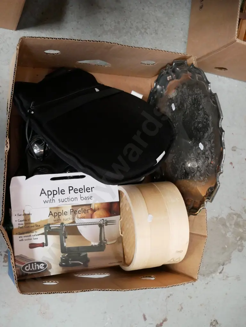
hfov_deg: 31.5
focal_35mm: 46
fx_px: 436
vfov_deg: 41.2
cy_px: 164
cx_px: 123
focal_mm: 23
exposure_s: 1/20
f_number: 4.3
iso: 3200
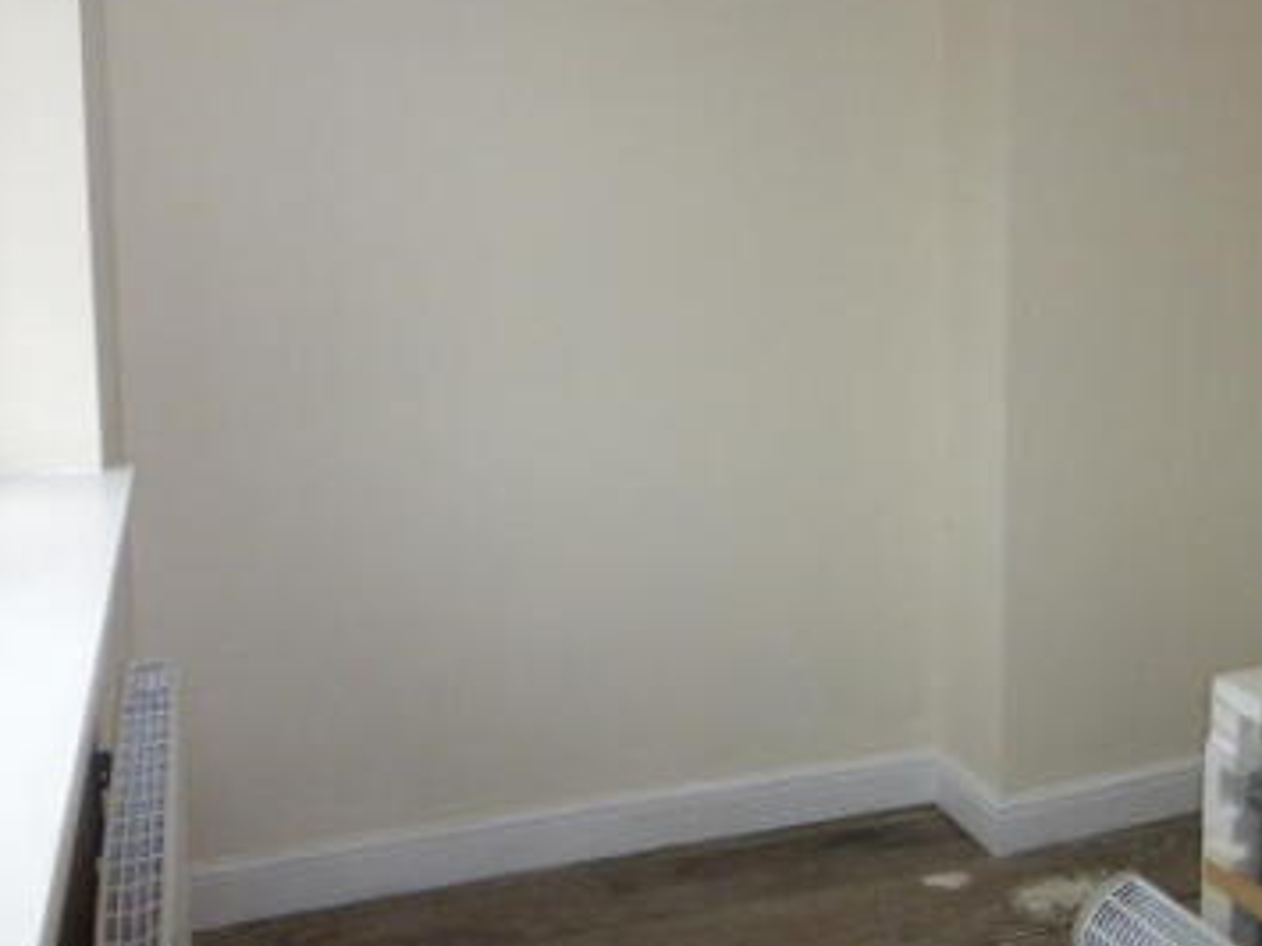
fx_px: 1494
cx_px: 972
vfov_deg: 34.7
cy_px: 297
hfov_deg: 44.0
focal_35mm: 41
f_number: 3.3
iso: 320
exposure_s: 1/60
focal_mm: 4.3
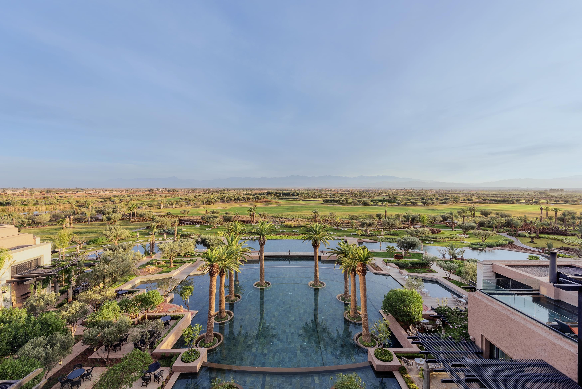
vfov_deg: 81.3
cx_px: 291
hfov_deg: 104.2
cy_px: 194
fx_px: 226
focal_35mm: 14
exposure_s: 1/25
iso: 64
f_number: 13
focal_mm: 14
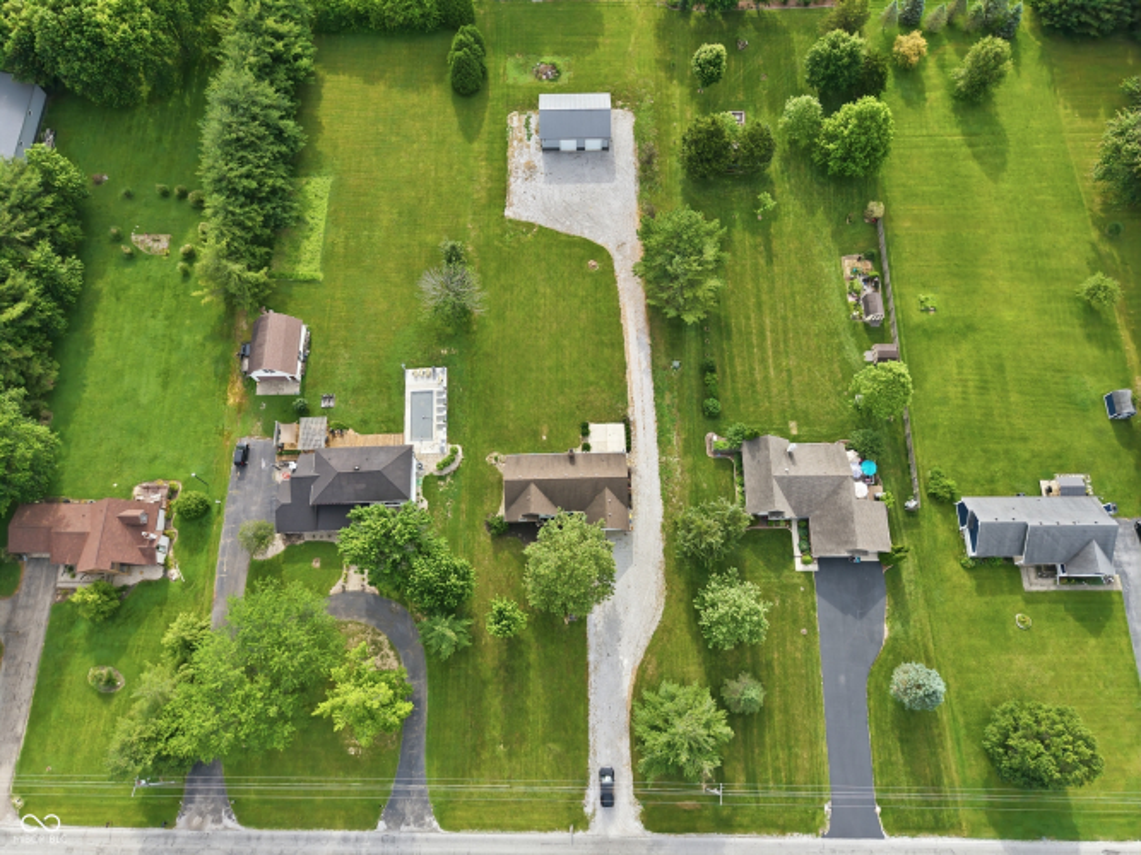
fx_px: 791
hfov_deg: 71.6
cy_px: 428
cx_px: 570
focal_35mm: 24
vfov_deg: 56.8
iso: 100
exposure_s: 1/725
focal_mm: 8.7
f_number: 1.8
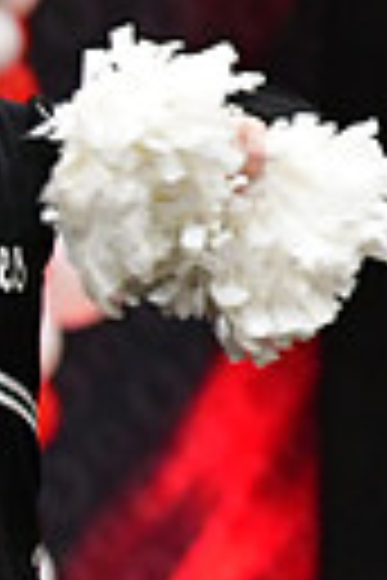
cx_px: -891
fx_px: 21686
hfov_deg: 1.0
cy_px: 461
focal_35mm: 1345
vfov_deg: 1.5
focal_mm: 200
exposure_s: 1/500
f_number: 3.5
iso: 5000
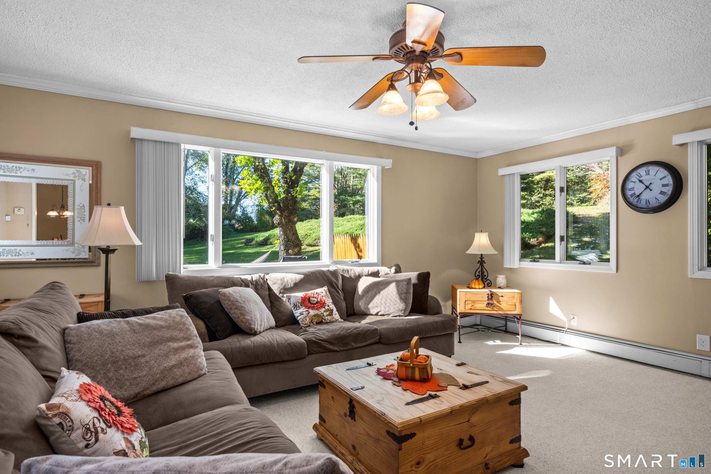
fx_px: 385
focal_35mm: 20
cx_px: 356
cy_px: 237
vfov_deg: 63.2
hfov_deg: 85.4
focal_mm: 19.5
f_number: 9
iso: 400
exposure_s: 1/15
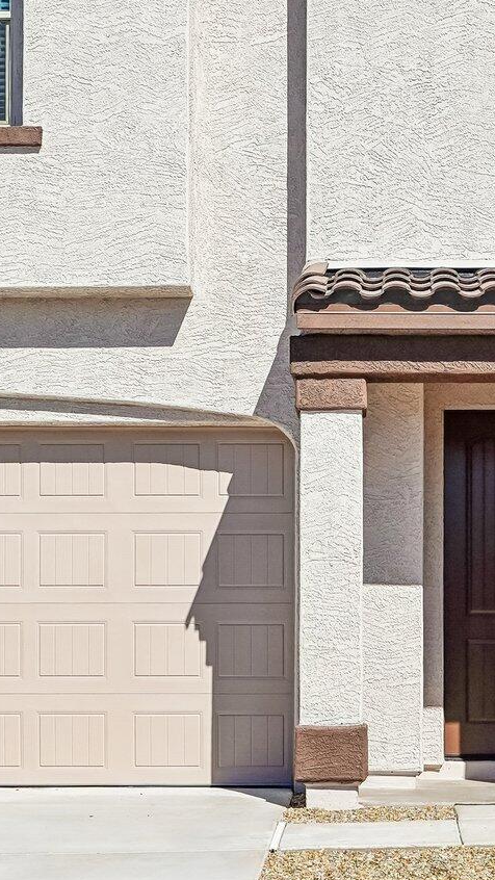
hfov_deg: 16.7
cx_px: 338
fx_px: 1686
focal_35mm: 72
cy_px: 254
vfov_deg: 28.9
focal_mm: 28.5
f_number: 8
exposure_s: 1/2500
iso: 400
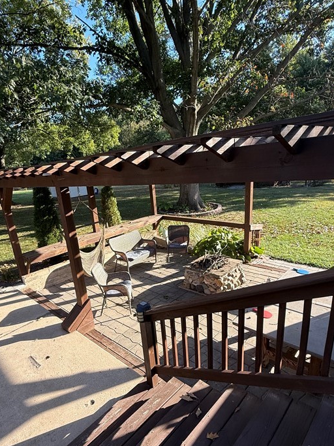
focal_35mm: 21
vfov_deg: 78.7
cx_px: 144
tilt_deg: -16.2
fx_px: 270
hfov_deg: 63.2
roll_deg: +5.9
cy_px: 249
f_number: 2.2
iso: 50
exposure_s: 1/307
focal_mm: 2.22
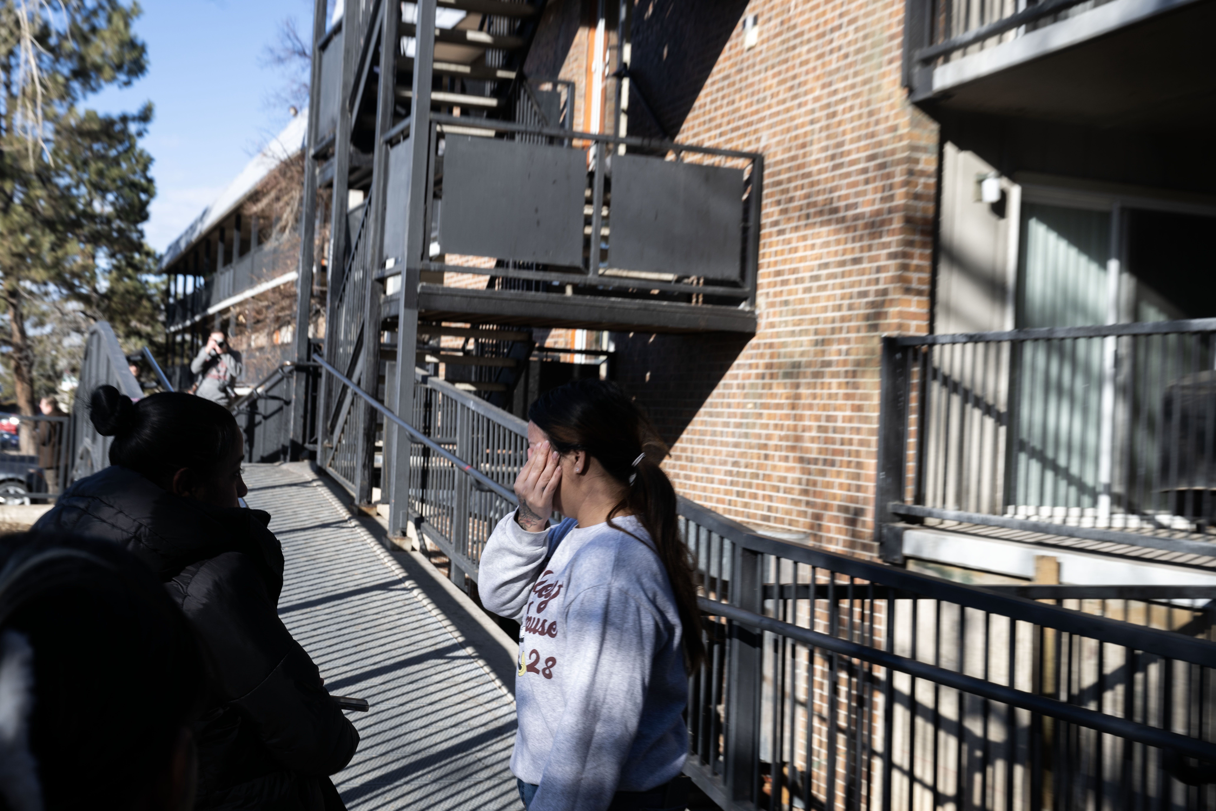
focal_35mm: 42
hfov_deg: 46.4
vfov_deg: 31.9
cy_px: 406
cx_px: 608
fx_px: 1419
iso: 64
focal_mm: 42
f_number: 8
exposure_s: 1/125
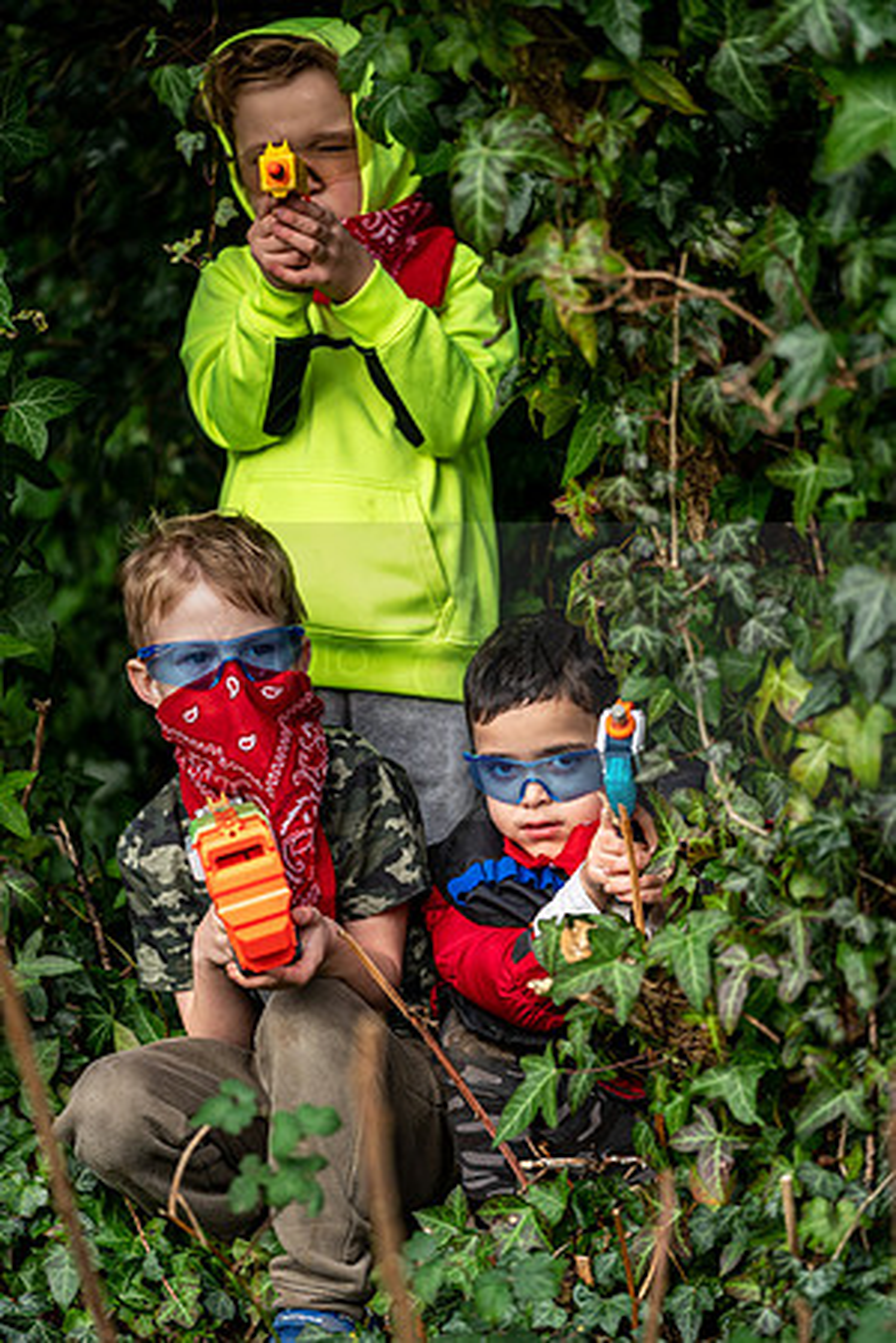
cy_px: 672
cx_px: 448
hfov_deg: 8.8
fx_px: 5824
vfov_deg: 13.2
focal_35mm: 156
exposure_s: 1/320
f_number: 2.8
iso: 100
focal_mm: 156
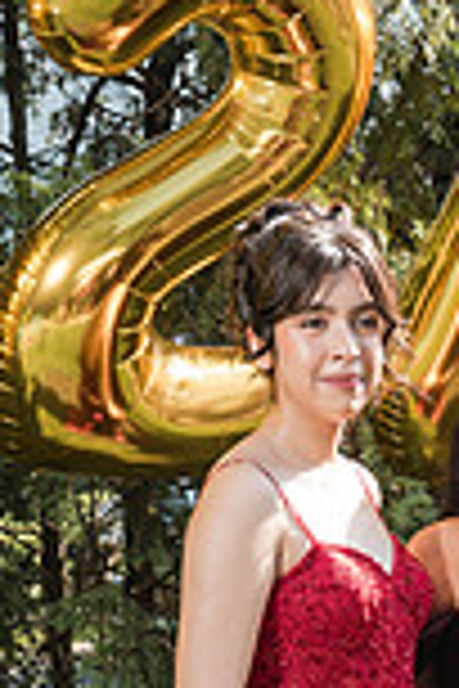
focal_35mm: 138
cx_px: 531
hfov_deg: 9.8
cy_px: 841
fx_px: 2639
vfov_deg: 14.4
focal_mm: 47
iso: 200
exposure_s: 1/250
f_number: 5
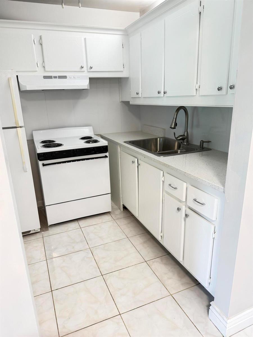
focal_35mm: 24
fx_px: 234
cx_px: 126
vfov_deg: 71.6
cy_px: 168
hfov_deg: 56.8
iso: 400
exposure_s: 1/60
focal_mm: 6.76
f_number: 1.78
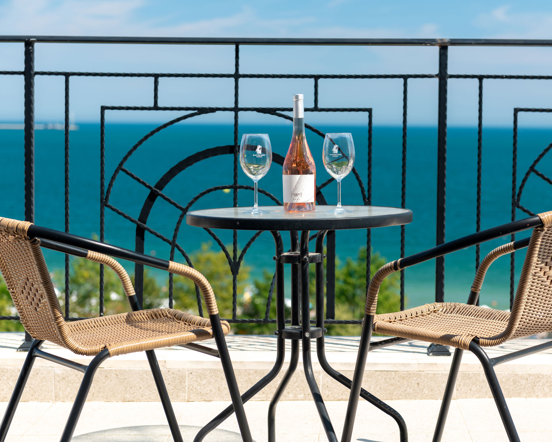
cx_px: 314
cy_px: 221
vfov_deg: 19.4
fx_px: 1291
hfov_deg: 24.1
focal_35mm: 79
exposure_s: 1/160
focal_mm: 70
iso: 125
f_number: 4
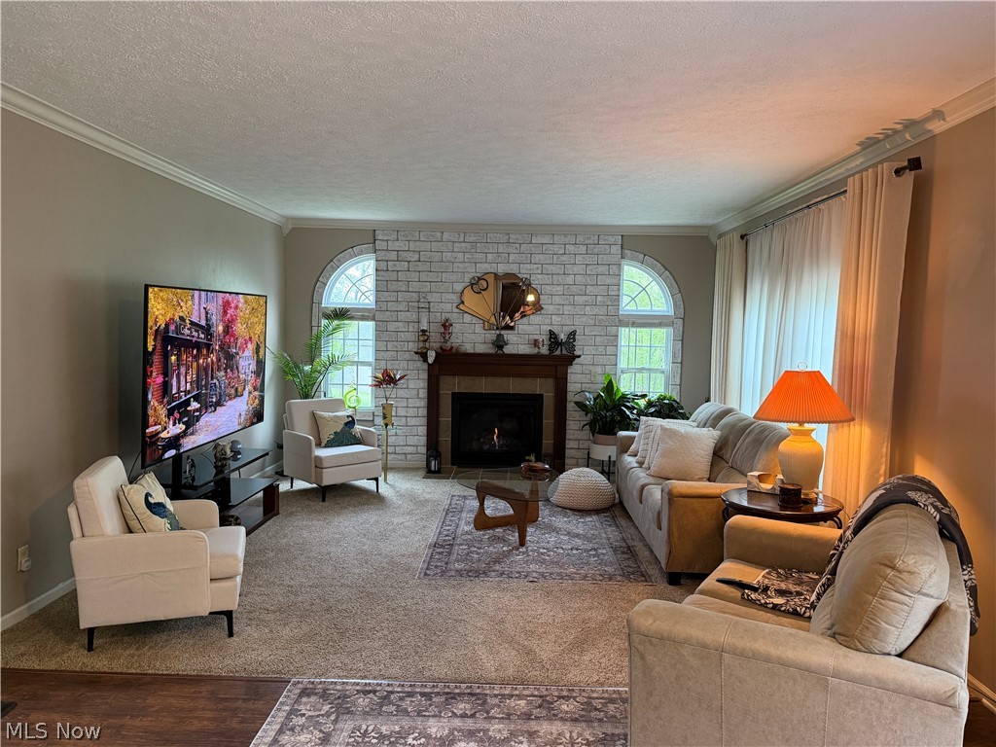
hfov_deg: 71.6
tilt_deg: -4.1
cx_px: 498
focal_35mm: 24
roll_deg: -0.5
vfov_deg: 56.8
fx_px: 691
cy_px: 374
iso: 250
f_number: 1.78
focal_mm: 6.76
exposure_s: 1/60
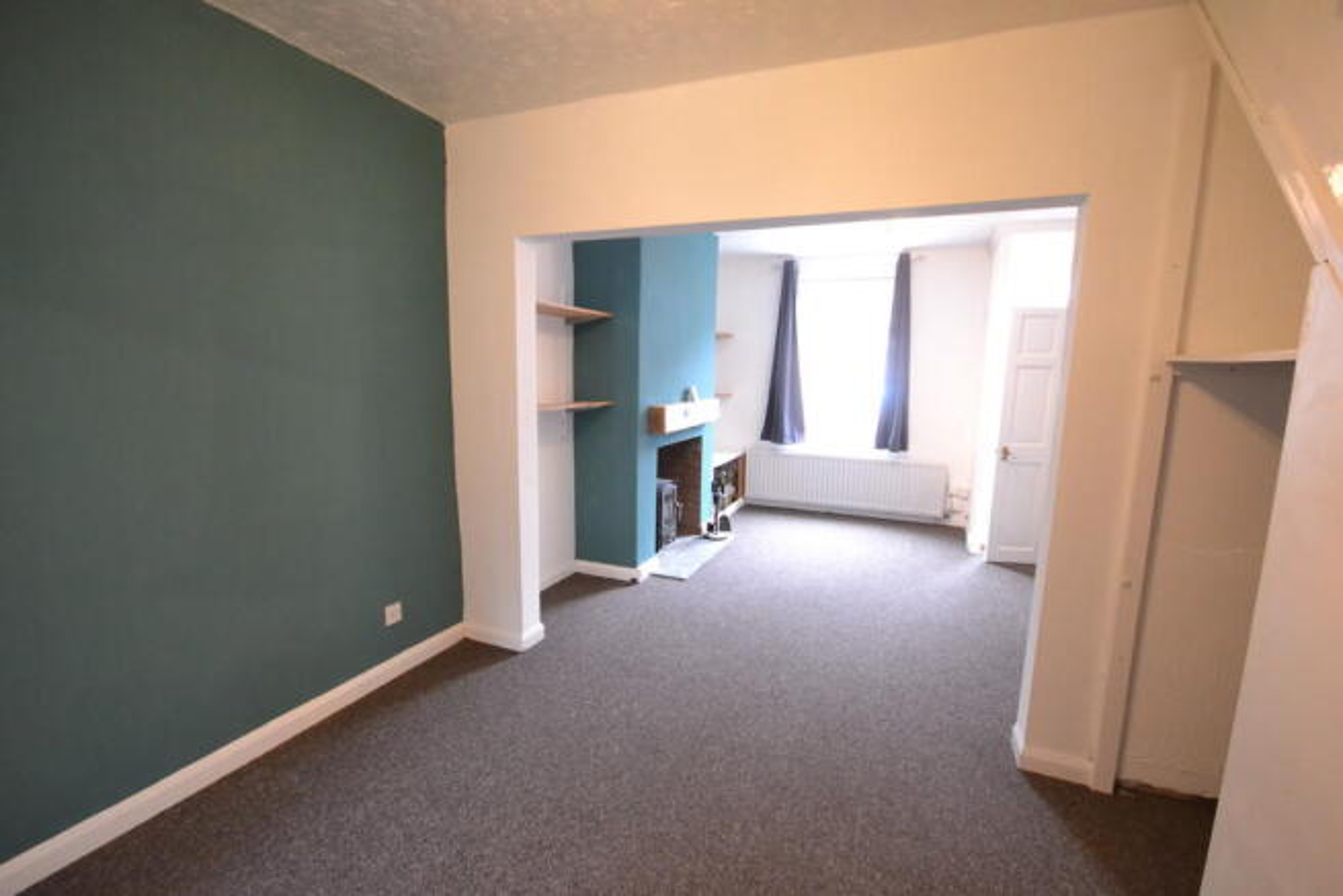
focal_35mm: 15
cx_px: 672
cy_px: 448
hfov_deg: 100.4
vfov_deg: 77.4
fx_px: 560
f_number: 4
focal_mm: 10
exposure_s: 1/60
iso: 3200
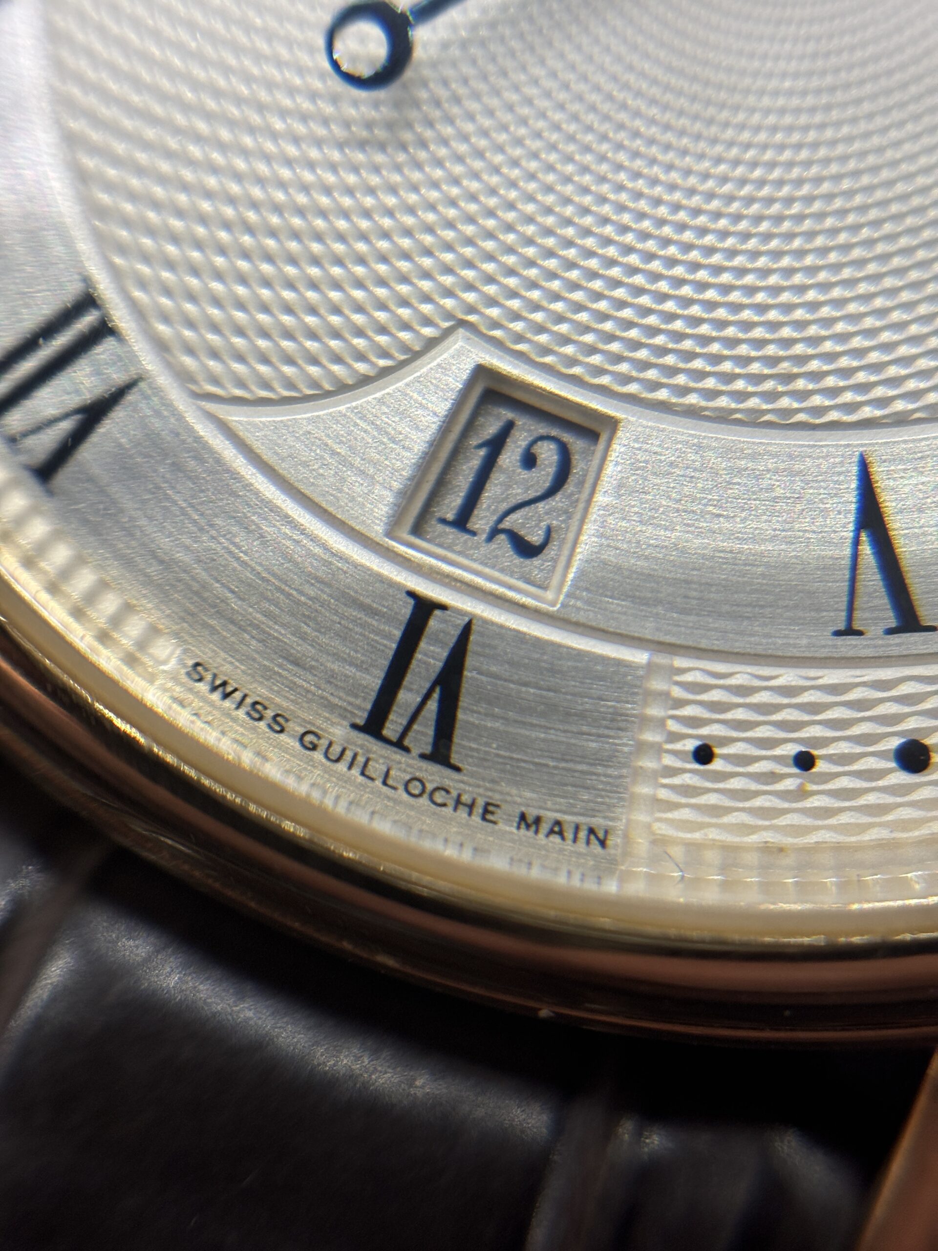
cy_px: 626
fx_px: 1879
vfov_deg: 36.8
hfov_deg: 28.0
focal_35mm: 52
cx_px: 469
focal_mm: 5.96
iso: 100
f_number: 1.6
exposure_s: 1/120
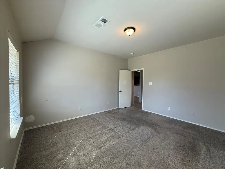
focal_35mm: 14
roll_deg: +0.2
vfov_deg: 85.7
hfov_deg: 102.1
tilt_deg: -0.8
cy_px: 84
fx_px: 91
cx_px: 112
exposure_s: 1/120
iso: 100
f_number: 2.2
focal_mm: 2.22
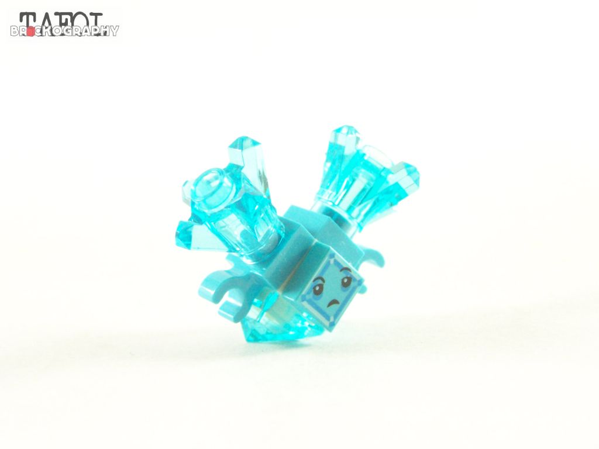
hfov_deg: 23.8
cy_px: 224
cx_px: 300
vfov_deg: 18.0
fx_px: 1419
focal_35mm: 82
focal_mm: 13.7
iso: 400
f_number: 3.2
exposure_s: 1/60
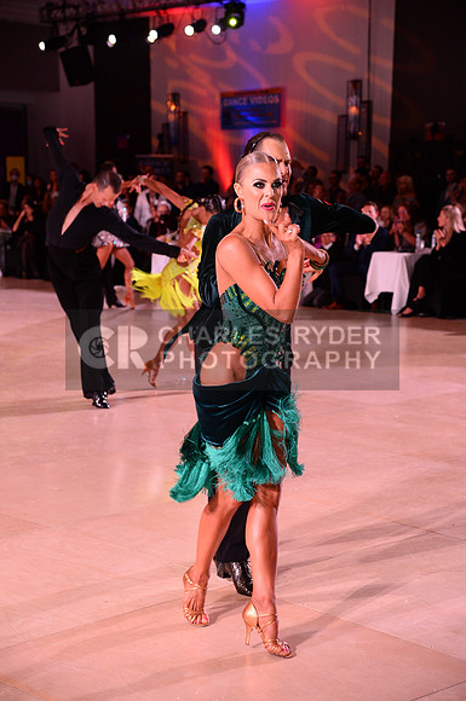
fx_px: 1363
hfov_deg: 19.4
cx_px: 233
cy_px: 350
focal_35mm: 70
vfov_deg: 28.9
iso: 2500
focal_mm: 70
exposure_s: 1/250
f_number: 4.5
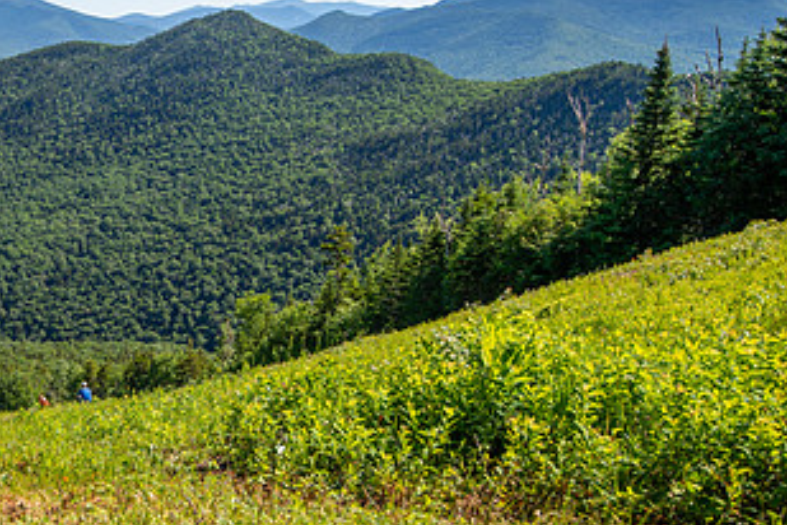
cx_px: 56
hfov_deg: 39.9
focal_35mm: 45
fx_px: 984
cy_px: 280
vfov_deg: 29.9
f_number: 5
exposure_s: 1/500
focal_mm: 24
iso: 100
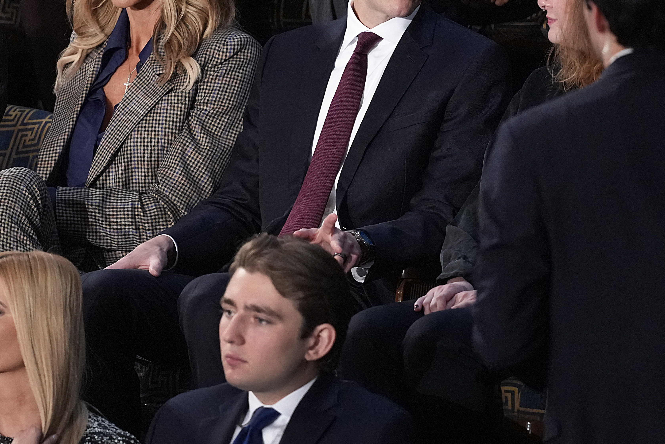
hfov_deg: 2.7
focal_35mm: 755
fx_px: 13947
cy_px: 86
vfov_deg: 1.8
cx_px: 363
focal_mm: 300
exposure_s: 1/400
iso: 4000
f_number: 2.8
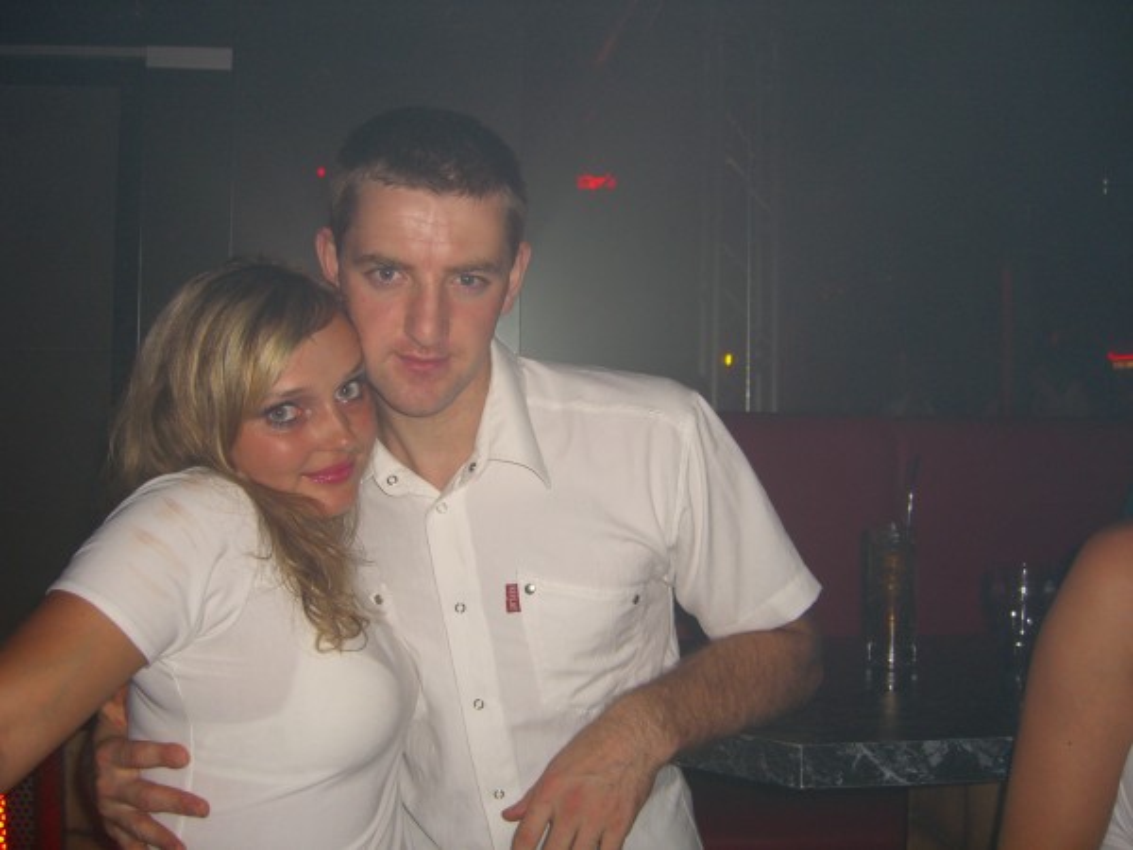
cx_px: 566
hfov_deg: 49.0
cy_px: 425
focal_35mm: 38
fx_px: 1244
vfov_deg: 37.7
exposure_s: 1/60
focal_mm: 7.9
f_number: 2.8
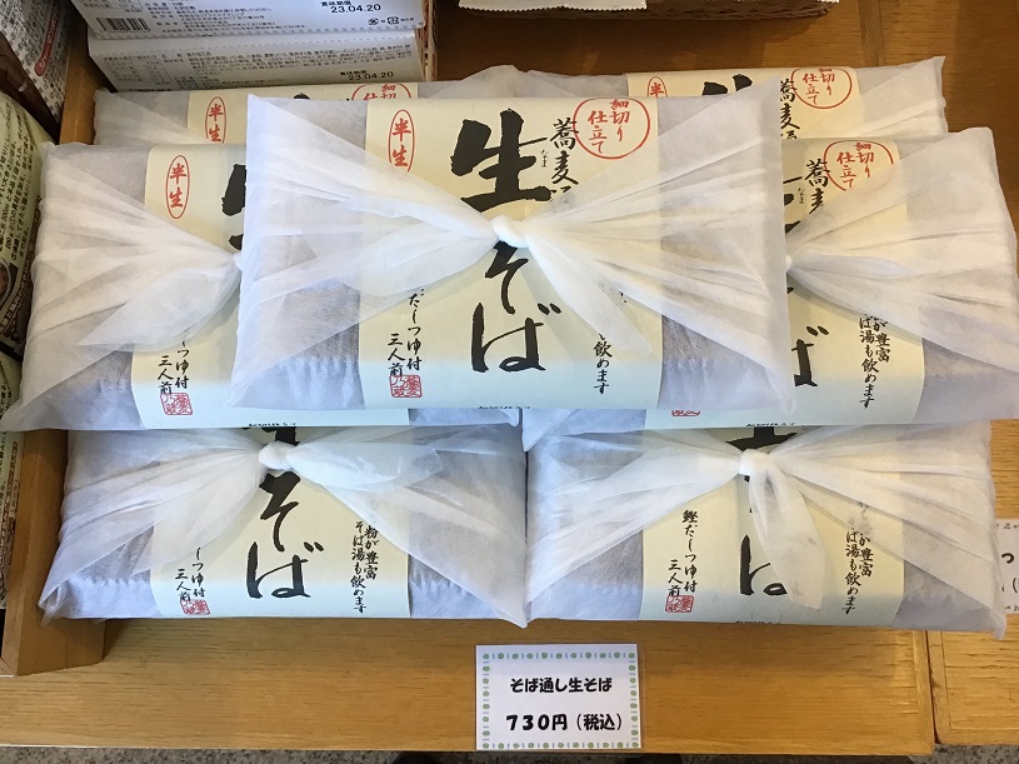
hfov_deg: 58.4
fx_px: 912
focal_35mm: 31
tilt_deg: -76.4
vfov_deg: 45.4
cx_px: 510
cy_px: 382
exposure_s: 1/33
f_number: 2.4
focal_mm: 3.3
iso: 32
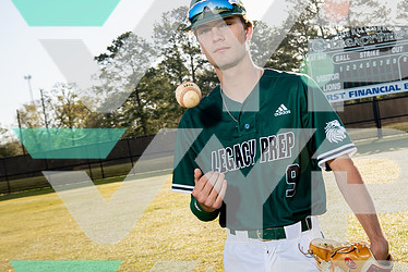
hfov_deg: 38.4
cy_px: 200
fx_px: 578
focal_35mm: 51
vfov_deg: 26.2
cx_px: 276
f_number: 5.6
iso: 100
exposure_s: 1/250
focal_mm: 28
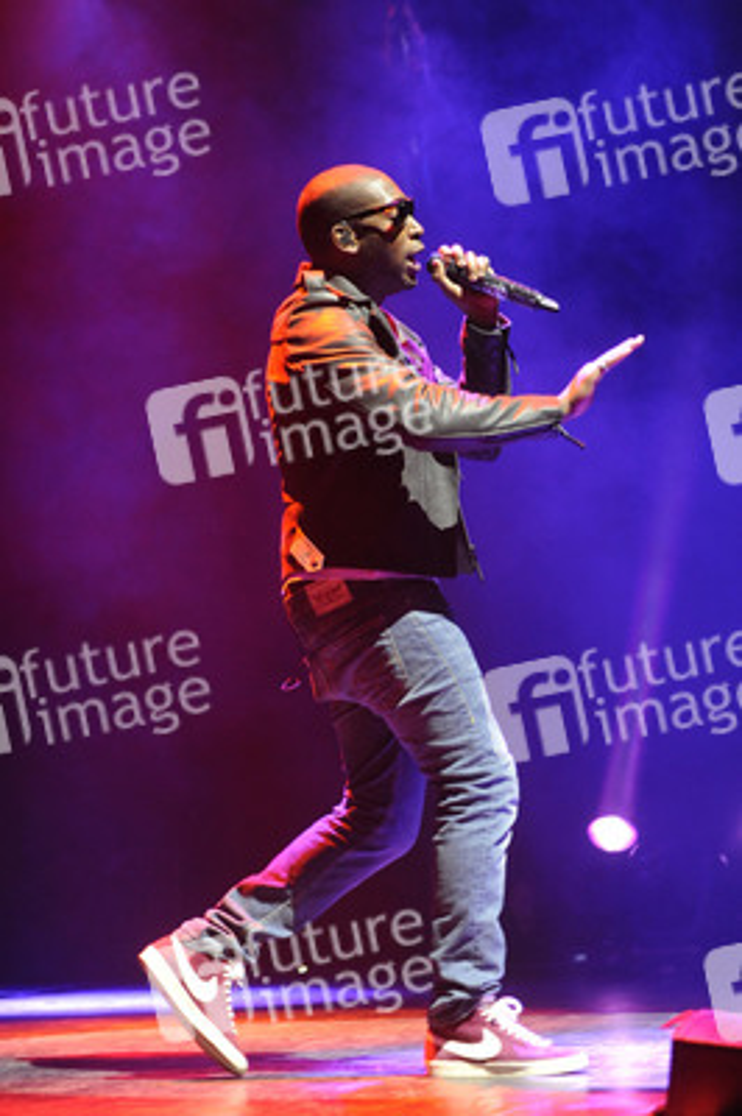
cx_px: 371
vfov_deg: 28.9
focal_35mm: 70
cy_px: 558
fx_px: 2168
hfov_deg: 19.4
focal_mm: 70
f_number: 5
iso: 3200
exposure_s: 1/125
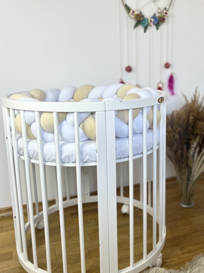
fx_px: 275
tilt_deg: -13.4
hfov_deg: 40.2
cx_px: 134
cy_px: 127
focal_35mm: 35
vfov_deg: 52.6
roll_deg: +0.7
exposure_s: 1/121
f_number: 1.5
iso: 80
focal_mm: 5.7
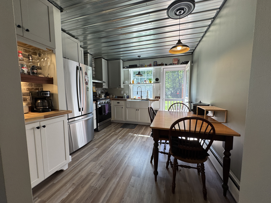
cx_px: 136
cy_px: 102
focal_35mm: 14
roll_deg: +0.2
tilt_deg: -6.1
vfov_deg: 85.7
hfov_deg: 102.1
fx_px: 110
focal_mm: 2.22
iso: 64
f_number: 2.2
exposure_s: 1/120
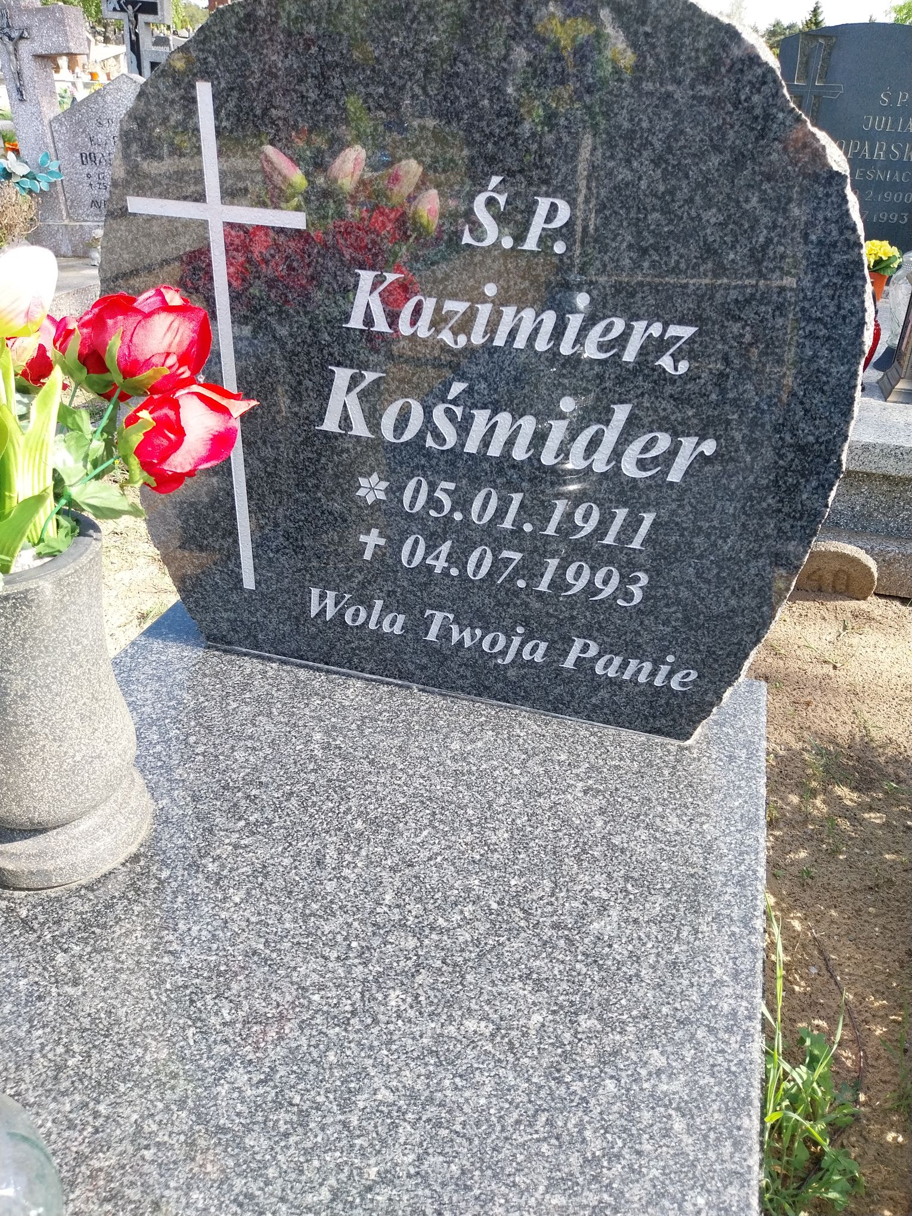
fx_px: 913
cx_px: 456
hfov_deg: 53.1
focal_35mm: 26
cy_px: 608
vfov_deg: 67.3
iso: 25
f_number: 1.8
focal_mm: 4
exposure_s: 1/222
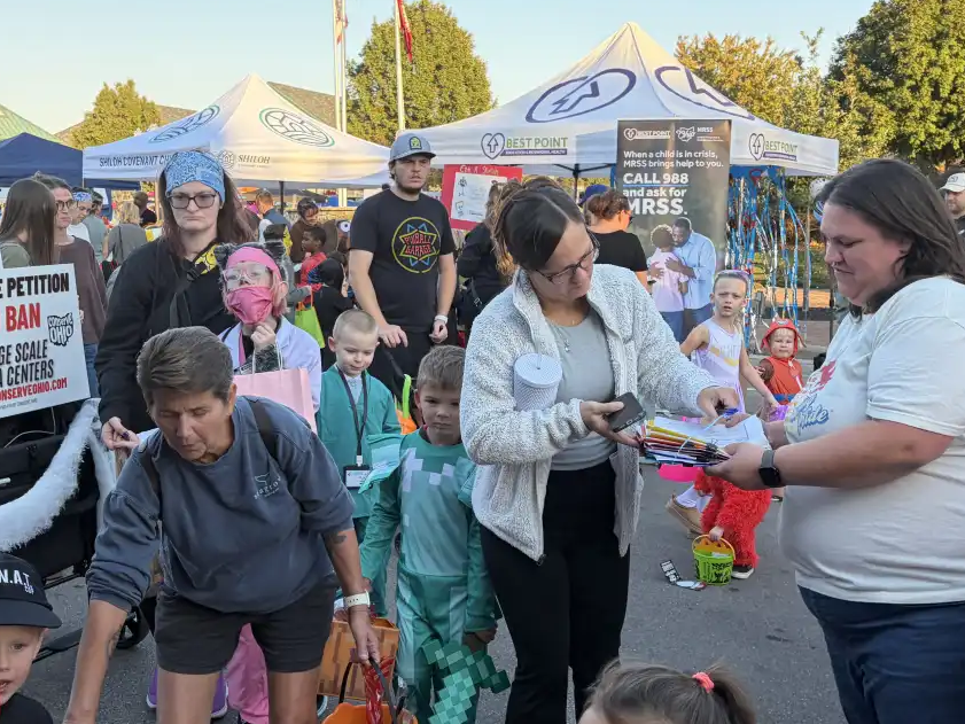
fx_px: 948
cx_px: 382
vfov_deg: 41.7
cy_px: 408
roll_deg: -0.8
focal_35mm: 34
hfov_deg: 53.5
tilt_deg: -4.8
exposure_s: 1/507
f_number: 1.6
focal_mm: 5.96
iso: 50
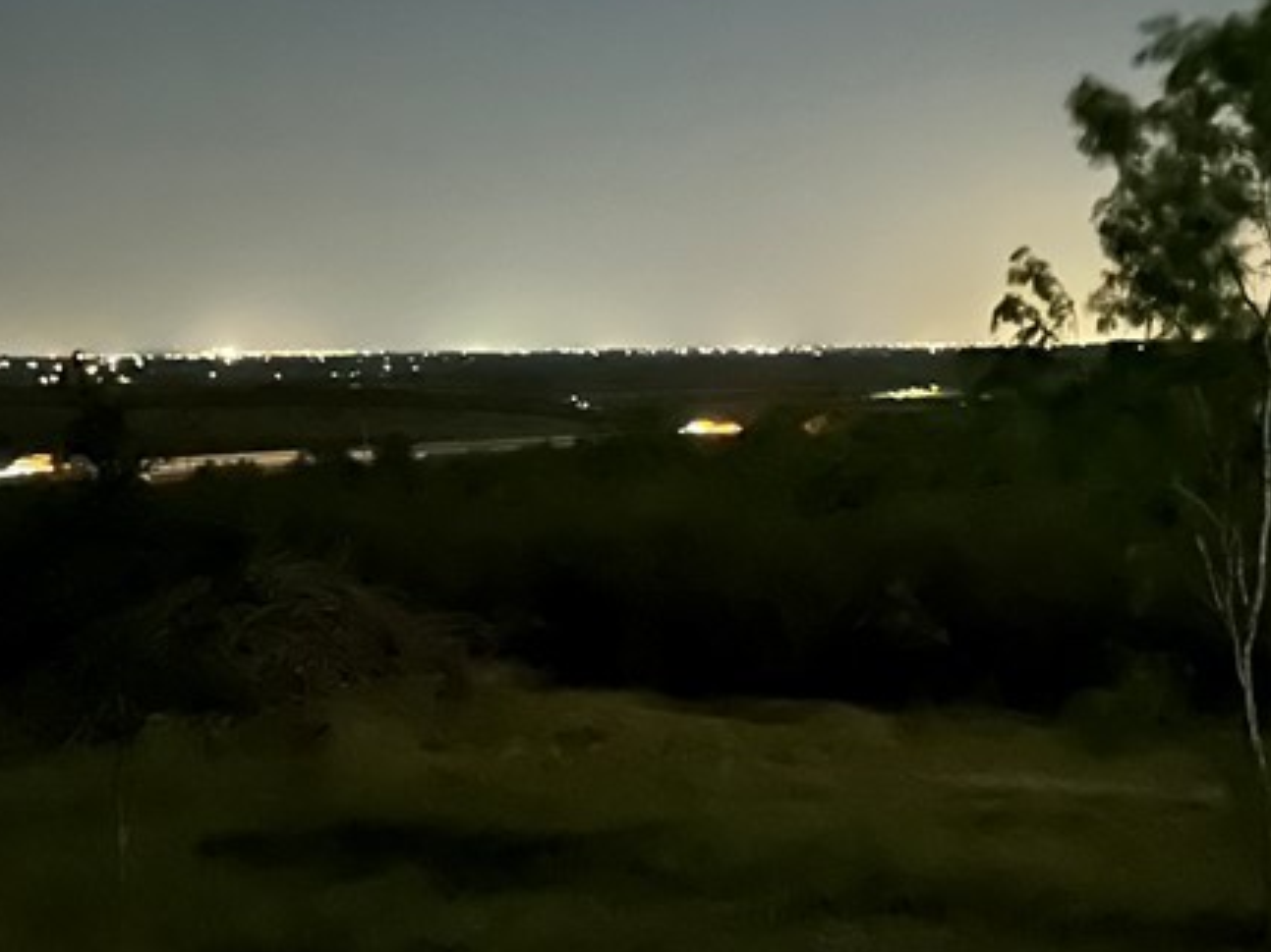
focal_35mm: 57
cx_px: 1017
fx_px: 2092
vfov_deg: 25.5
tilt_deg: +0.1
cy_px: 339
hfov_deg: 32.8
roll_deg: -0.2
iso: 10000
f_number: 1.78
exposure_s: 1/5
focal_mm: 6.86
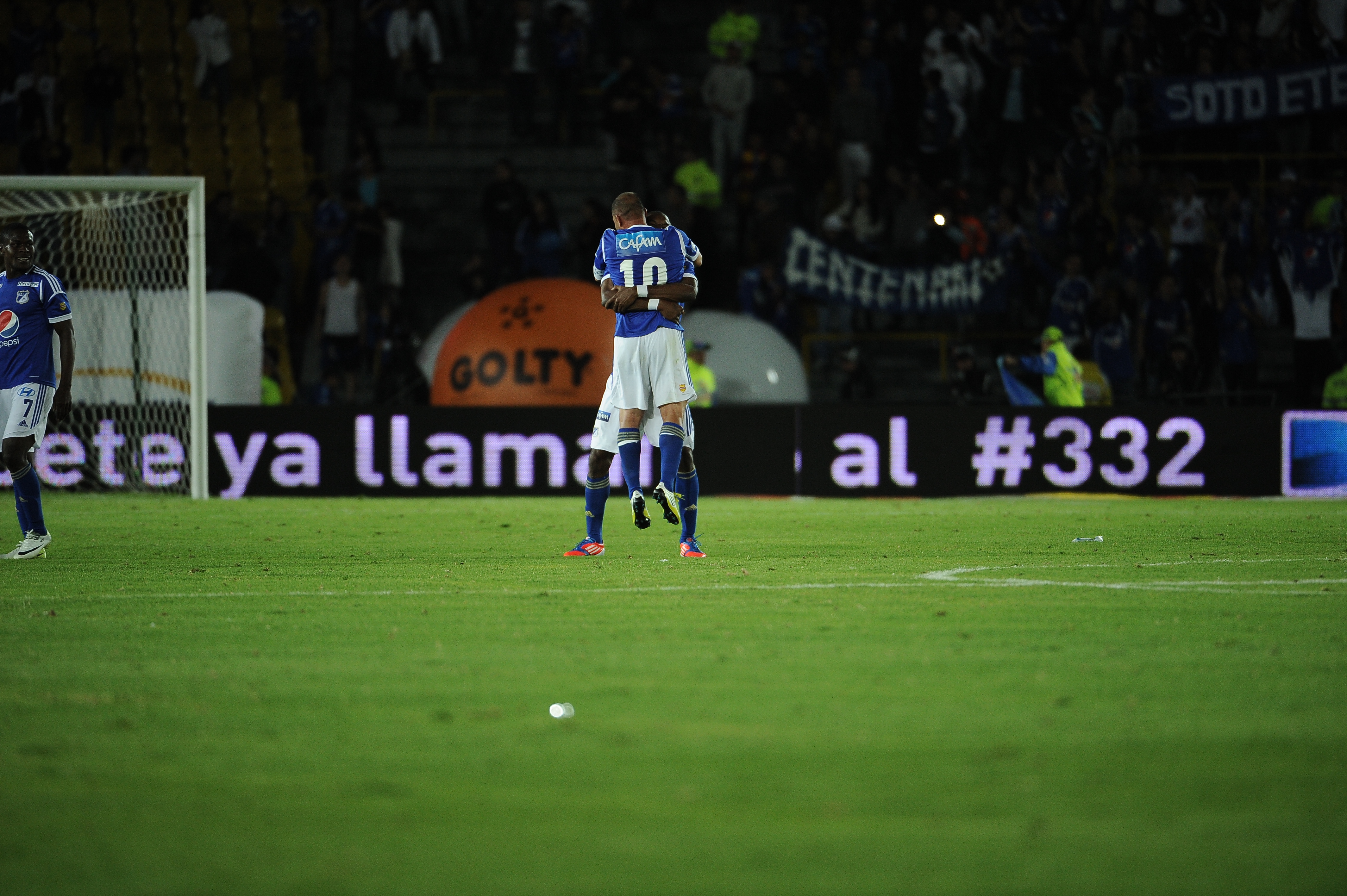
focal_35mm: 400
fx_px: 14957
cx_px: 674
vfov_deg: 3.4
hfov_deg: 5.2
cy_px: 448
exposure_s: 1/500
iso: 2000
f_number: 4
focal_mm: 400
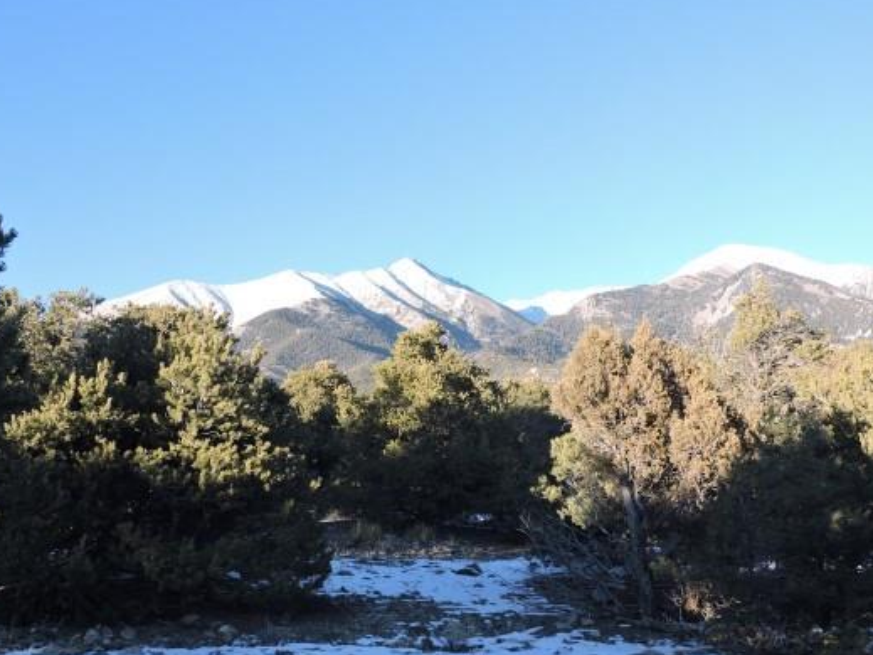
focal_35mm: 37
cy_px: 365
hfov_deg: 49.9
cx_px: 355
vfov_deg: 38.6
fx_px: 933
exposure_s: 1/320
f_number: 3.1
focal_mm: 5.4
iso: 100
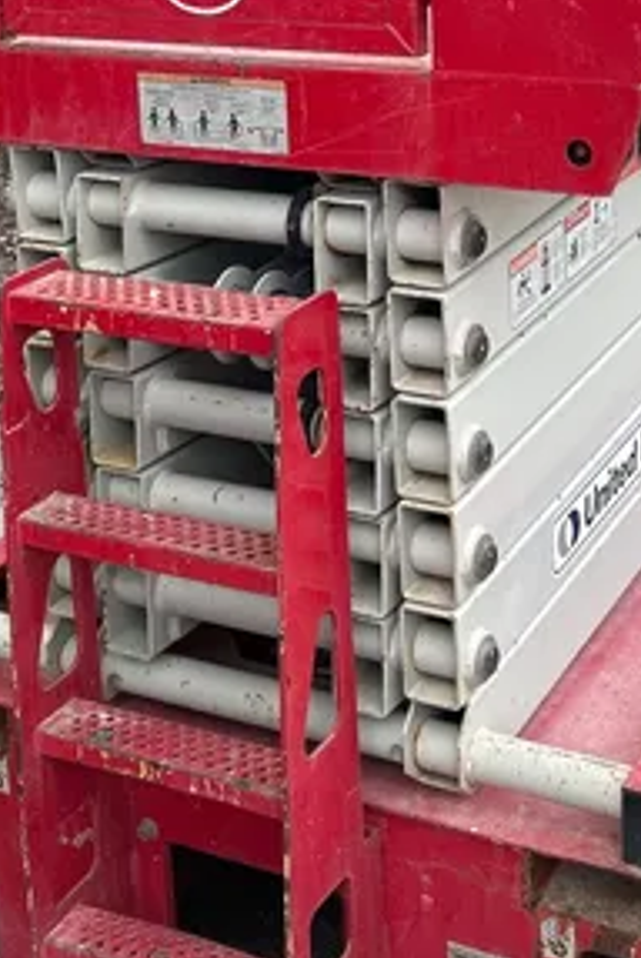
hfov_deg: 19.8
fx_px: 1838
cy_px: 105
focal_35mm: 69
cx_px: 361
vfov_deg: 28.2
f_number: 1.5
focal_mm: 5.7
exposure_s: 1/443
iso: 50
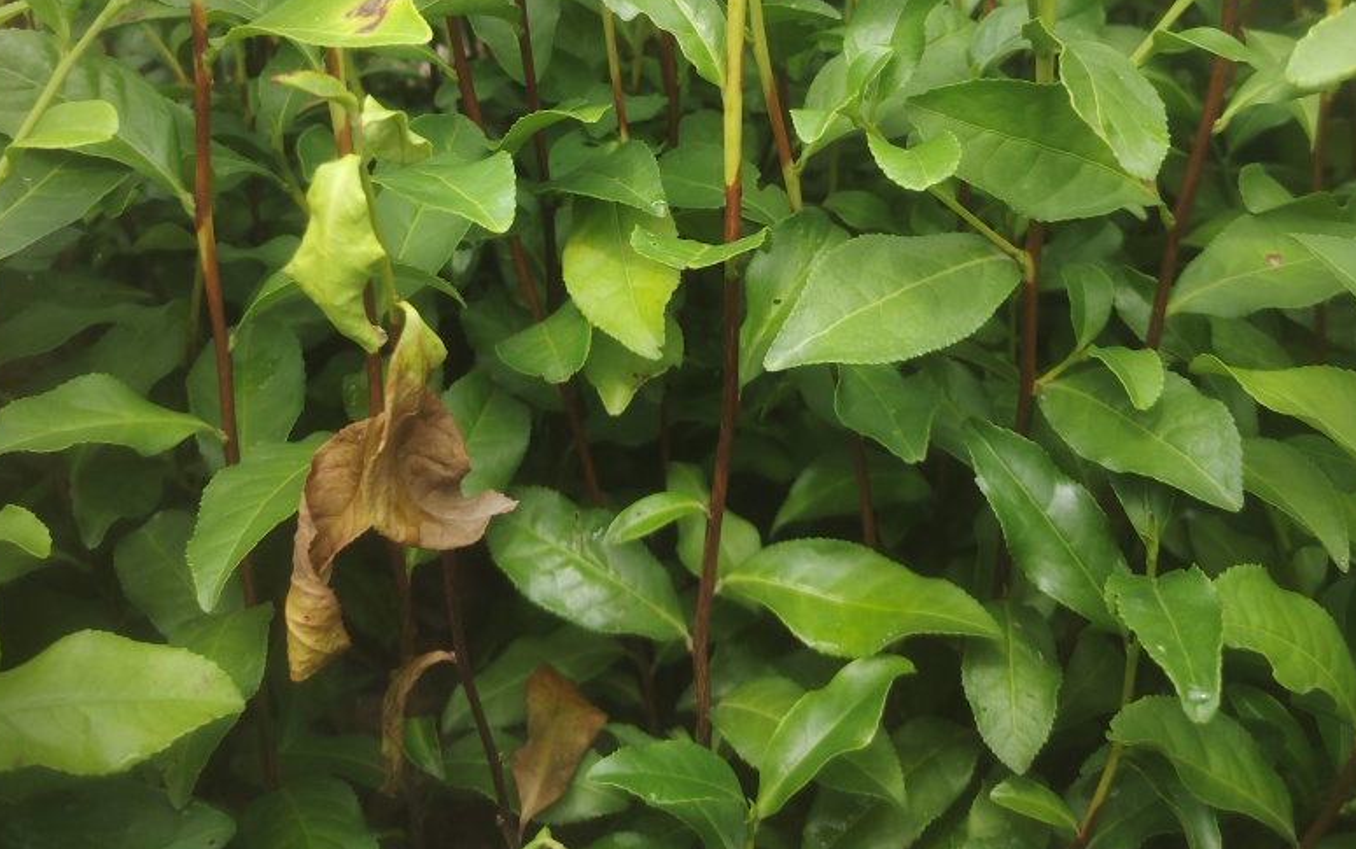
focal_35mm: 35
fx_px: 1294
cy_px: 18
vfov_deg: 33.5
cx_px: 677
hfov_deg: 55.3
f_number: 1.75
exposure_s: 1/900
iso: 456
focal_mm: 5.25
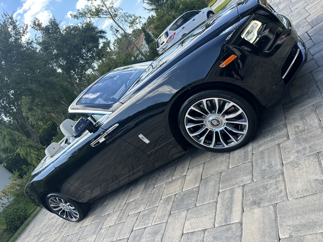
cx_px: 162
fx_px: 224
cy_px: 121
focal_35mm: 24
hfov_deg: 71.6
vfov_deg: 56.8
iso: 80
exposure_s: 1/952
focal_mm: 6.86
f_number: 1.78
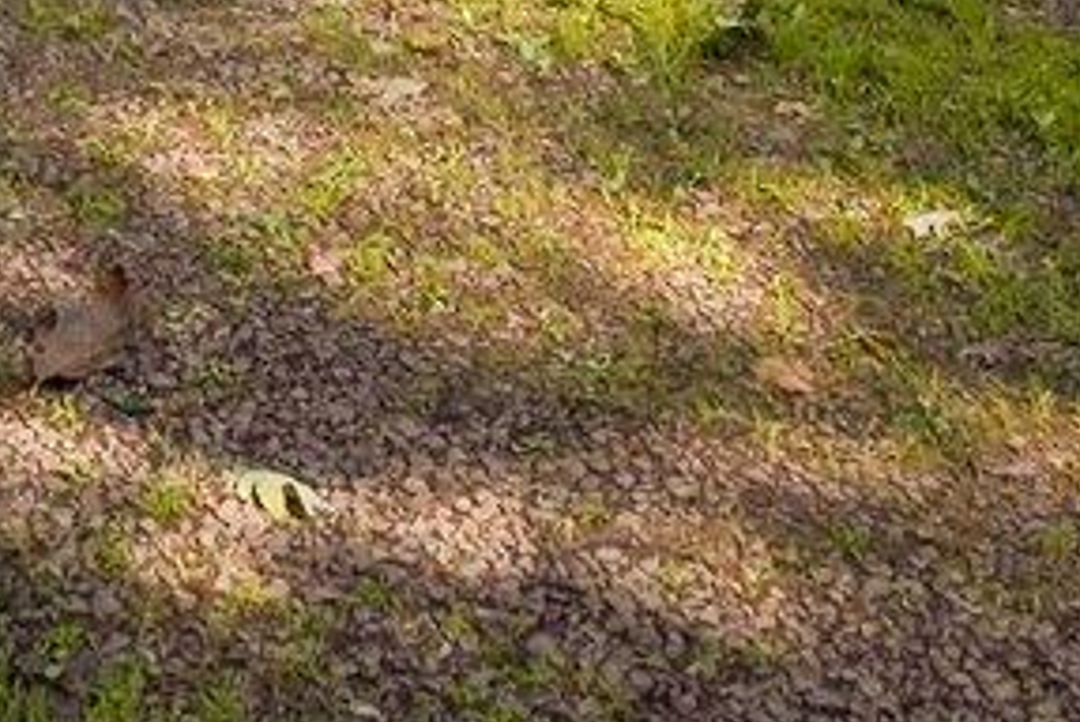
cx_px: 41
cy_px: -1566
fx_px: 3423
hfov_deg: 17.6
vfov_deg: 9.2
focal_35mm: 114
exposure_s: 1/500
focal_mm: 16
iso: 640
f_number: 11
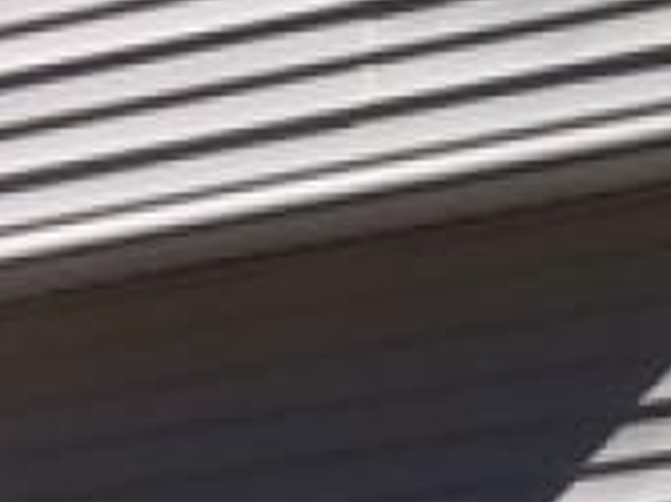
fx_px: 3448
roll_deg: +5.3
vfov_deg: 8.3
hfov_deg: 9.6
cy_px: 193
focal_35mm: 178
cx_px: 1700
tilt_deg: +9.1
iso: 25
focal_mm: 4.15
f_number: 2.2
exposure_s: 1/3846
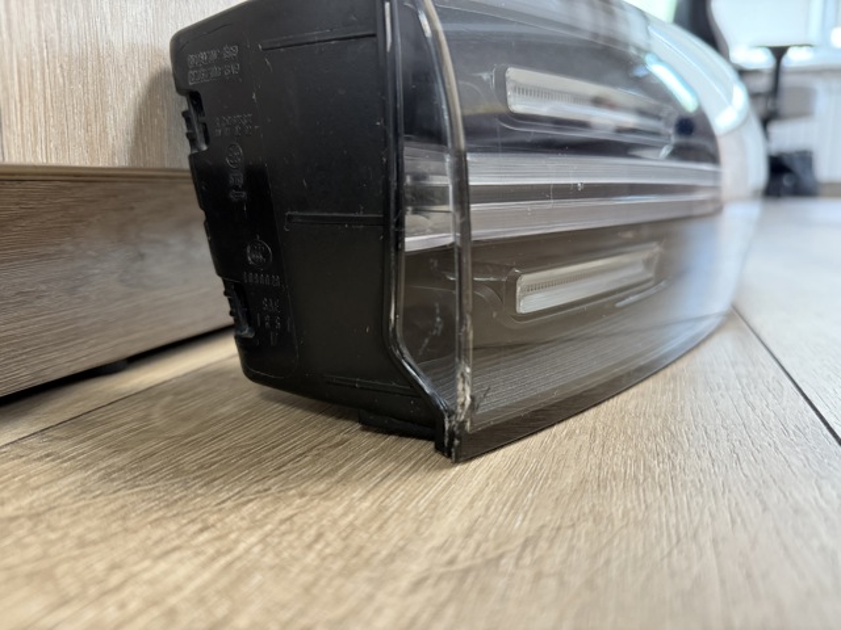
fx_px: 583
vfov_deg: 56.8
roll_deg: +0.4
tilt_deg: -10.6
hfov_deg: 71.6
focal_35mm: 24
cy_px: 315
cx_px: 420
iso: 640
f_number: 1.78
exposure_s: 1/60
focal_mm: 6.76
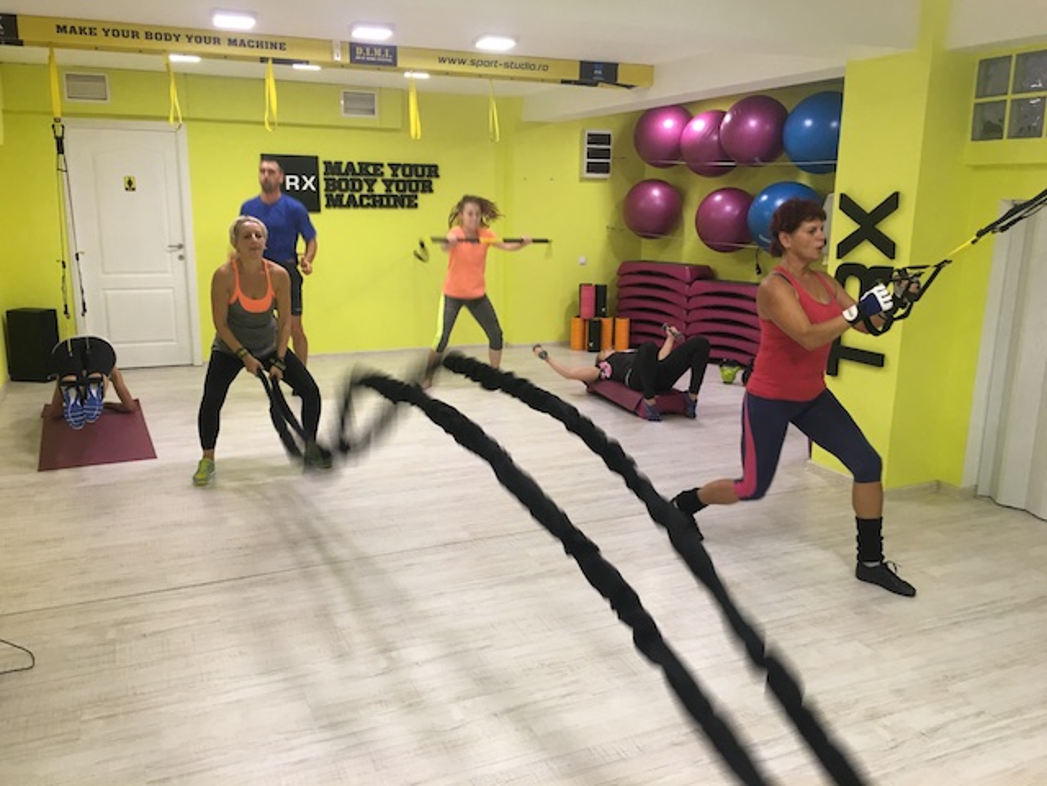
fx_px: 877
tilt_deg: -12.0
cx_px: 524
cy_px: 393
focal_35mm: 29
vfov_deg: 48.2
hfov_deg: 61.7
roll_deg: -0.6
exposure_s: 1/33
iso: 100
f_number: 2.2
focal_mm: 4.15
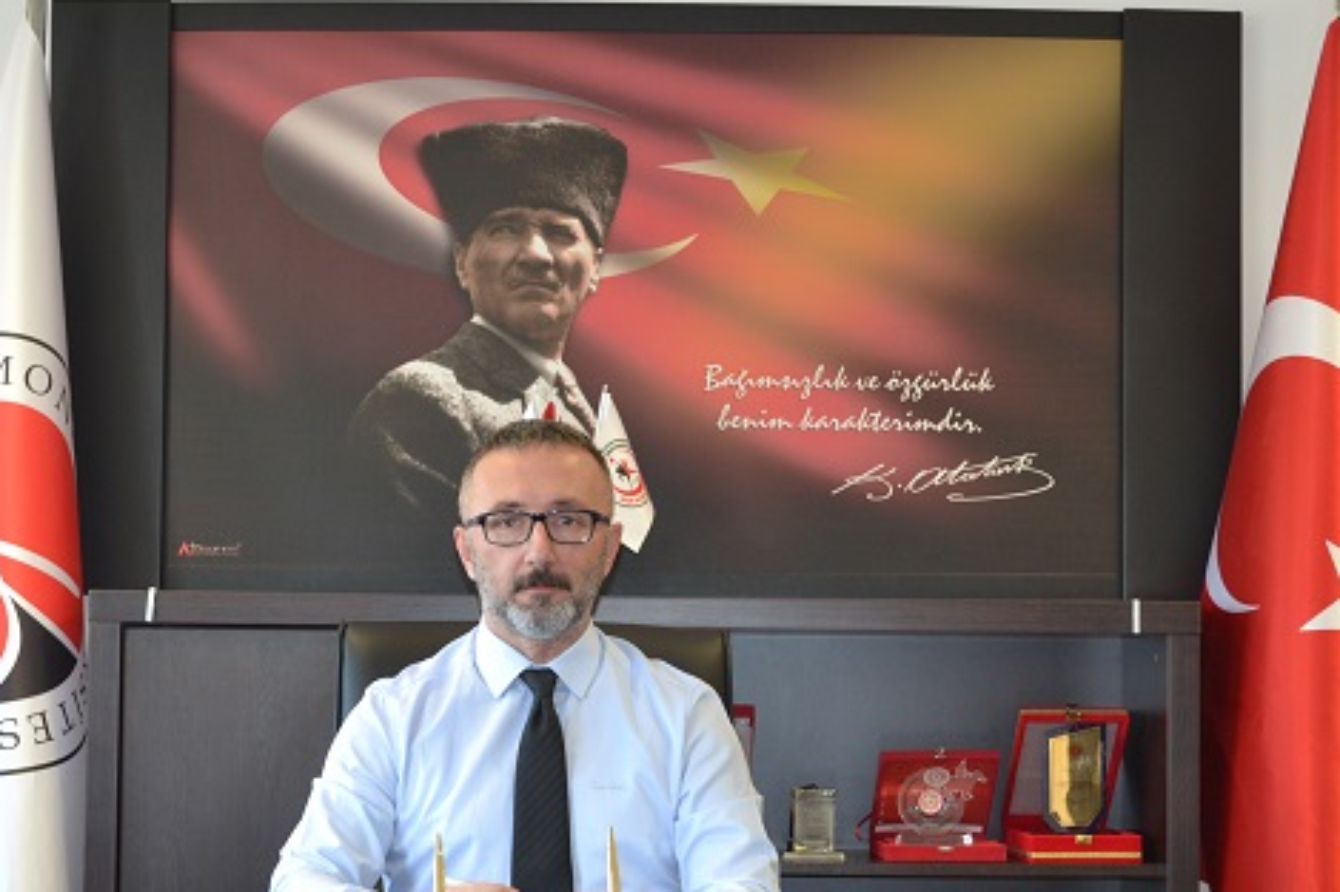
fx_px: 2567
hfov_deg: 29.2
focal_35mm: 69
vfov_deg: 19.7
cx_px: 610
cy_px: 550
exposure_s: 1/30
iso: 640
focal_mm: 36
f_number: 5
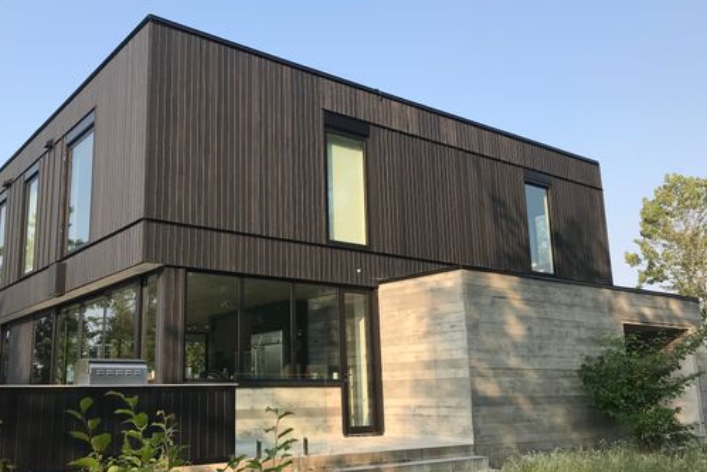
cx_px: 293
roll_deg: +0.9
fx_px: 688
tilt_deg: +11.4
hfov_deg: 54.1
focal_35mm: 35
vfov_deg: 37.9
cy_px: 255
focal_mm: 3.99
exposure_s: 1/847
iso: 20
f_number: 1.8
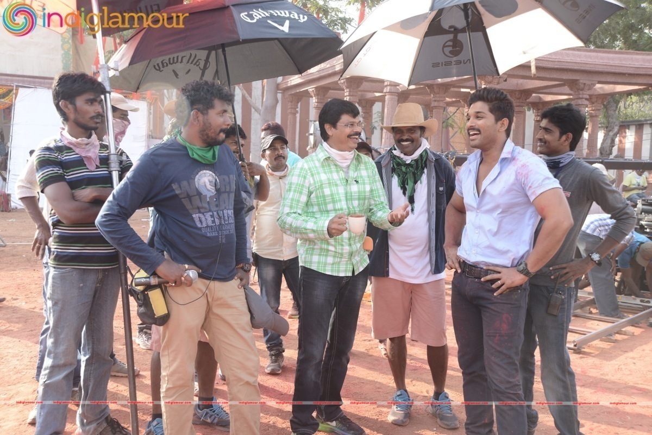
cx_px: 326
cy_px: 218
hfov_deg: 48.4
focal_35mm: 40
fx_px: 725
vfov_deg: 33.4
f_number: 5
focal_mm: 40
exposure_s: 1/160
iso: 500
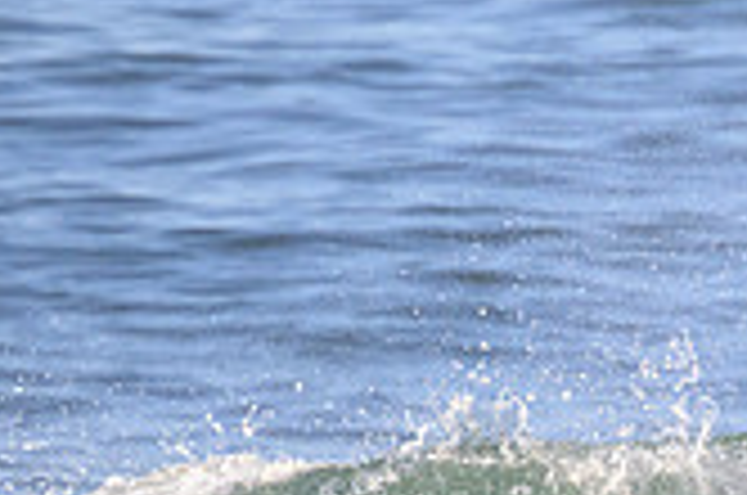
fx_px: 45686
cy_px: 709
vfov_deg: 0.6
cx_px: 1296
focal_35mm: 2206
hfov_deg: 0.9
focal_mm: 630
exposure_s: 1/2000
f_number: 11
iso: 2000
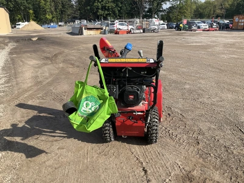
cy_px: 92
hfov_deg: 61.7
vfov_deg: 48.2
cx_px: 122
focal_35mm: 29
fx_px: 204
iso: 25
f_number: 1.8
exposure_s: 1/792
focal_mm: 3
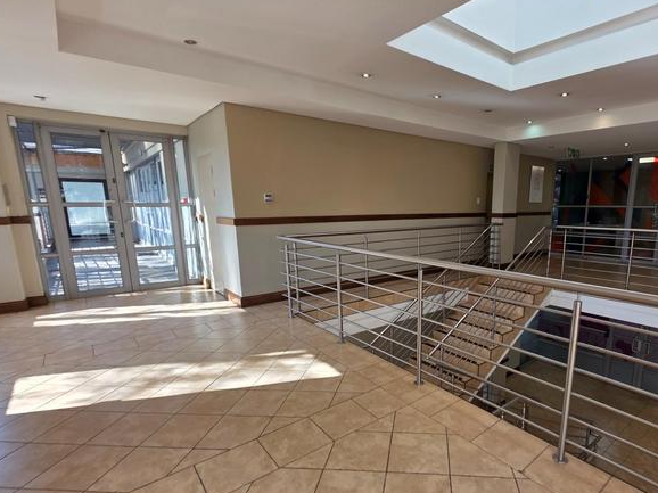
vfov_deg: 71.3
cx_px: 405
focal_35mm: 18
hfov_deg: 86.3
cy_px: 277
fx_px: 342
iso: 40
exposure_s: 1/100
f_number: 1.9
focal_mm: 2.2
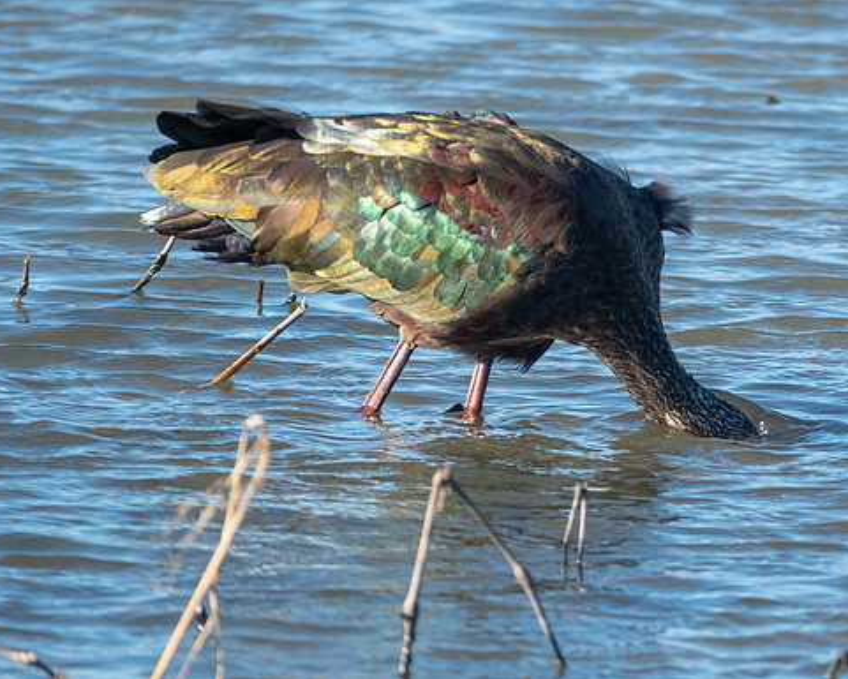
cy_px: 351
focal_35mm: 1184
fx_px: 29721
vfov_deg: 1.3
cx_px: 535
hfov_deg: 1.6
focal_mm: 214.72
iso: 400
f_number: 4
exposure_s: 1/1250
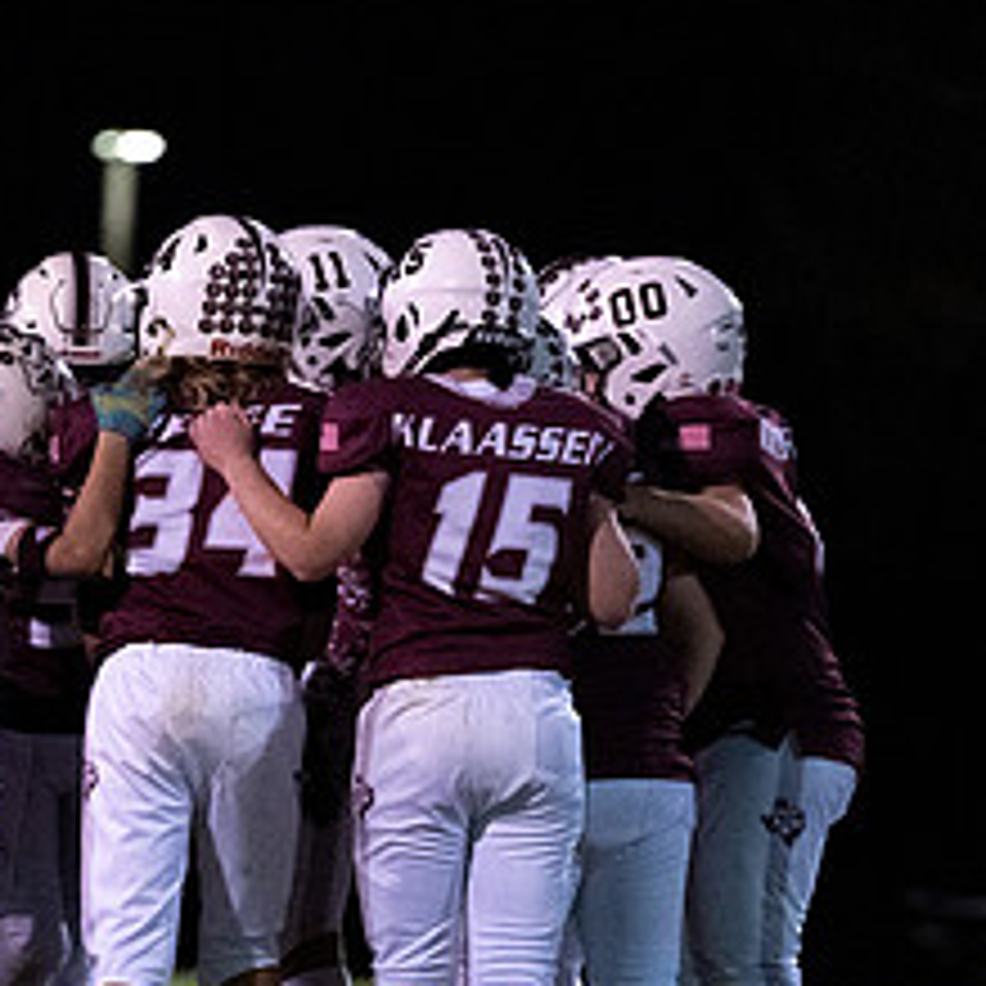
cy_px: 670
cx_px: 335
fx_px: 20335
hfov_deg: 2.8
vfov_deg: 2.8
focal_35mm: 631
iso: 10000
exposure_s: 1/1000
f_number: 2.8
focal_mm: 200
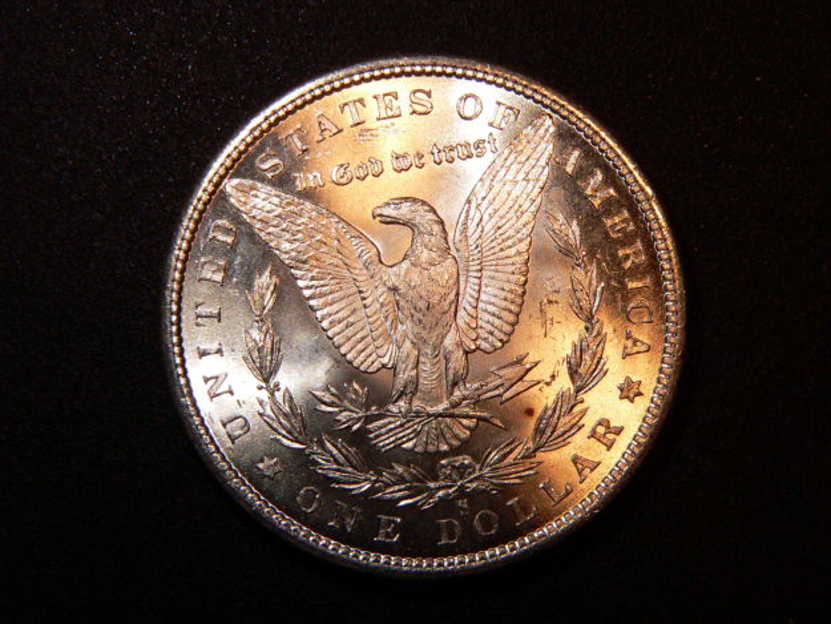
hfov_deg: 18.7
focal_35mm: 105
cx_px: 416
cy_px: 312
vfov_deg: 14.1
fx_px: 2521
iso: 200
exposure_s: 1/640
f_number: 5.6
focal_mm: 17.4
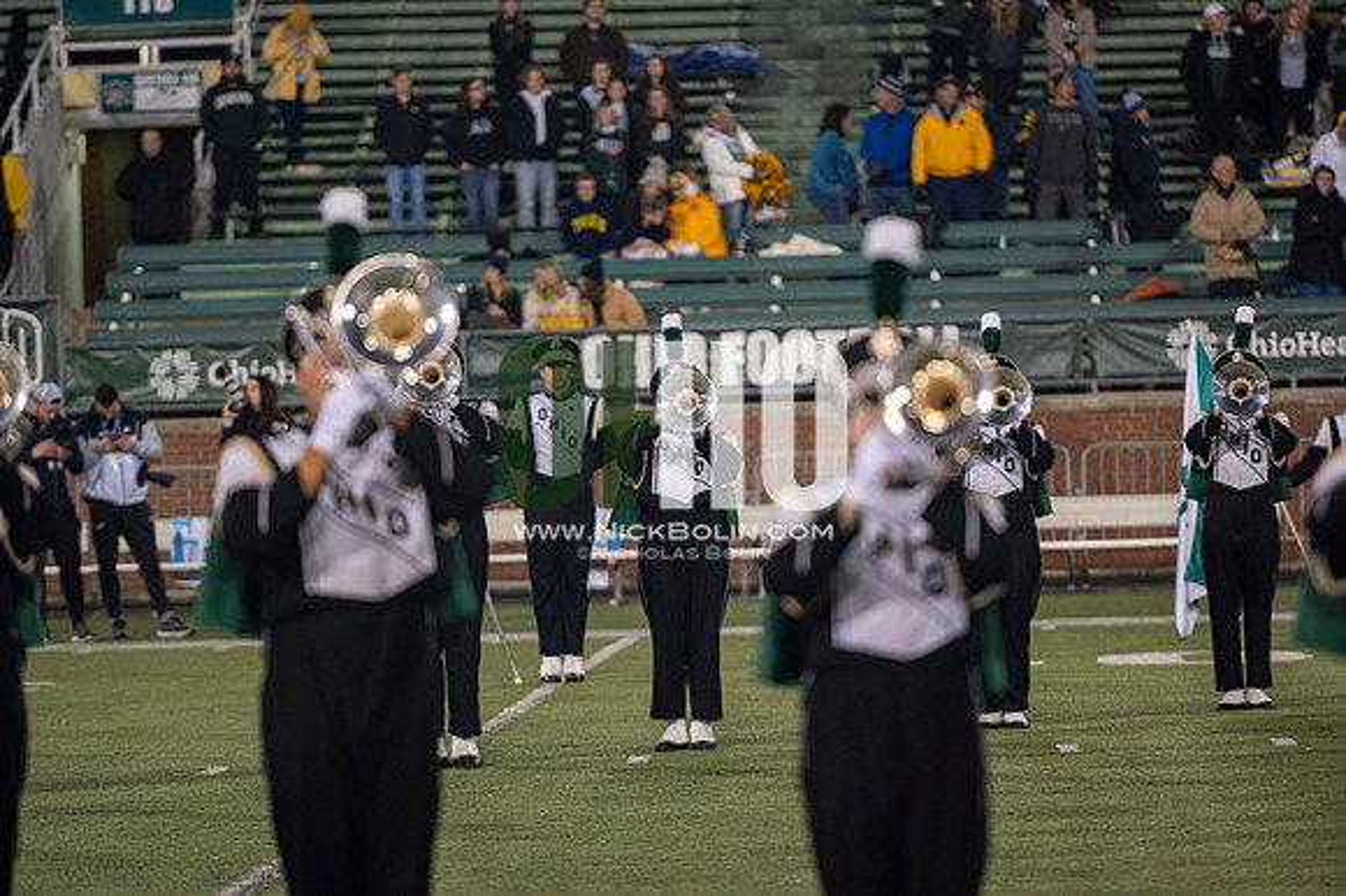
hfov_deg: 10.3
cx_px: 673
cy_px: 448
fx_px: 7473
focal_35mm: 200
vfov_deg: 6.9
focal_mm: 200
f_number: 2.8
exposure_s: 1/500
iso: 1000
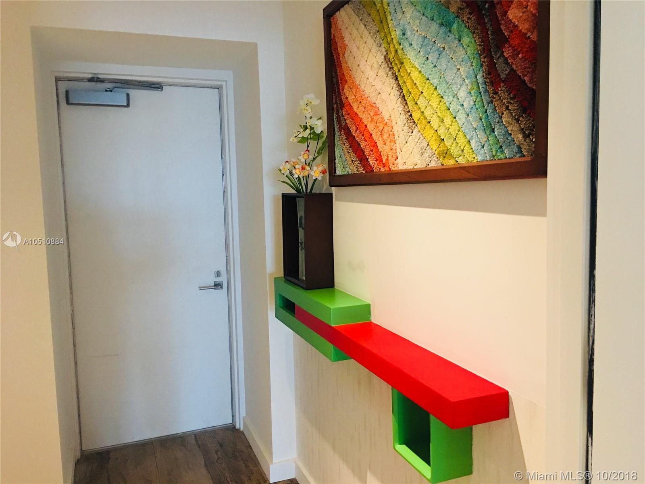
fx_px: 540
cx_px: 322
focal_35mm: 29
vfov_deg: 48.2
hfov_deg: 61.7
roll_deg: +0.0
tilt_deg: -4.9
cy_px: 242
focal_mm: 4.15
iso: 80
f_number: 2.2
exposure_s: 1/15
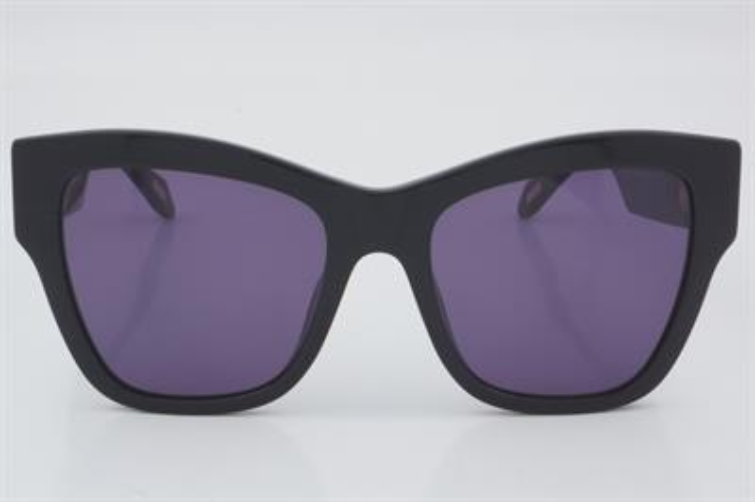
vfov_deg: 16.5
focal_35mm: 82
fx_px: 1729
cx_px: 378
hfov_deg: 24.6
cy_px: 251
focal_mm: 55
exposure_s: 1/3
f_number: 32
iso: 100
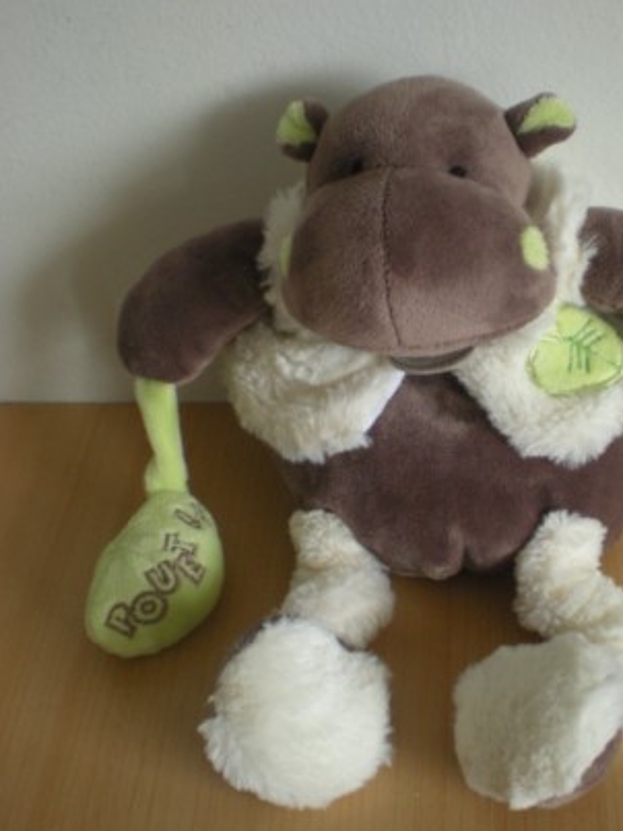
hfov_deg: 29.5
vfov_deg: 38.9
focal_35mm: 49
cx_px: 398
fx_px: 1176
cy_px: 421
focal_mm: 6.3
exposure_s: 1/46.5
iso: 200
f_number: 3.1
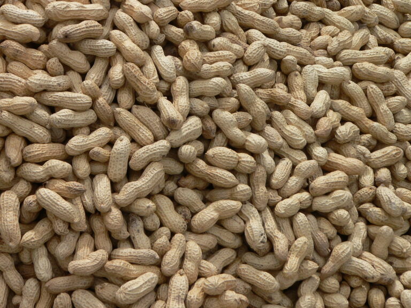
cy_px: 154
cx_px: 206
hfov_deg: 12.0
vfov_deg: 9.0
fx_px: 1959
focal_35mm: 165
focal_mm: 21.6
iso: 80
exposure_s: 1/400
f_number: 4.6
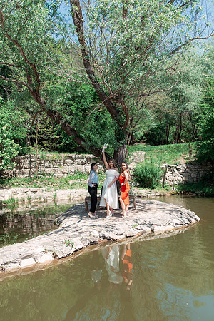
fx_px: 312
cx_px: 107
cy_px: 160
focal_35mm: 35
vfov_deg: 54.4
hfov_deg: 37.9
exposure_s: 1/1600
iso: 125
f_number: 4.5
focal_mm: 35
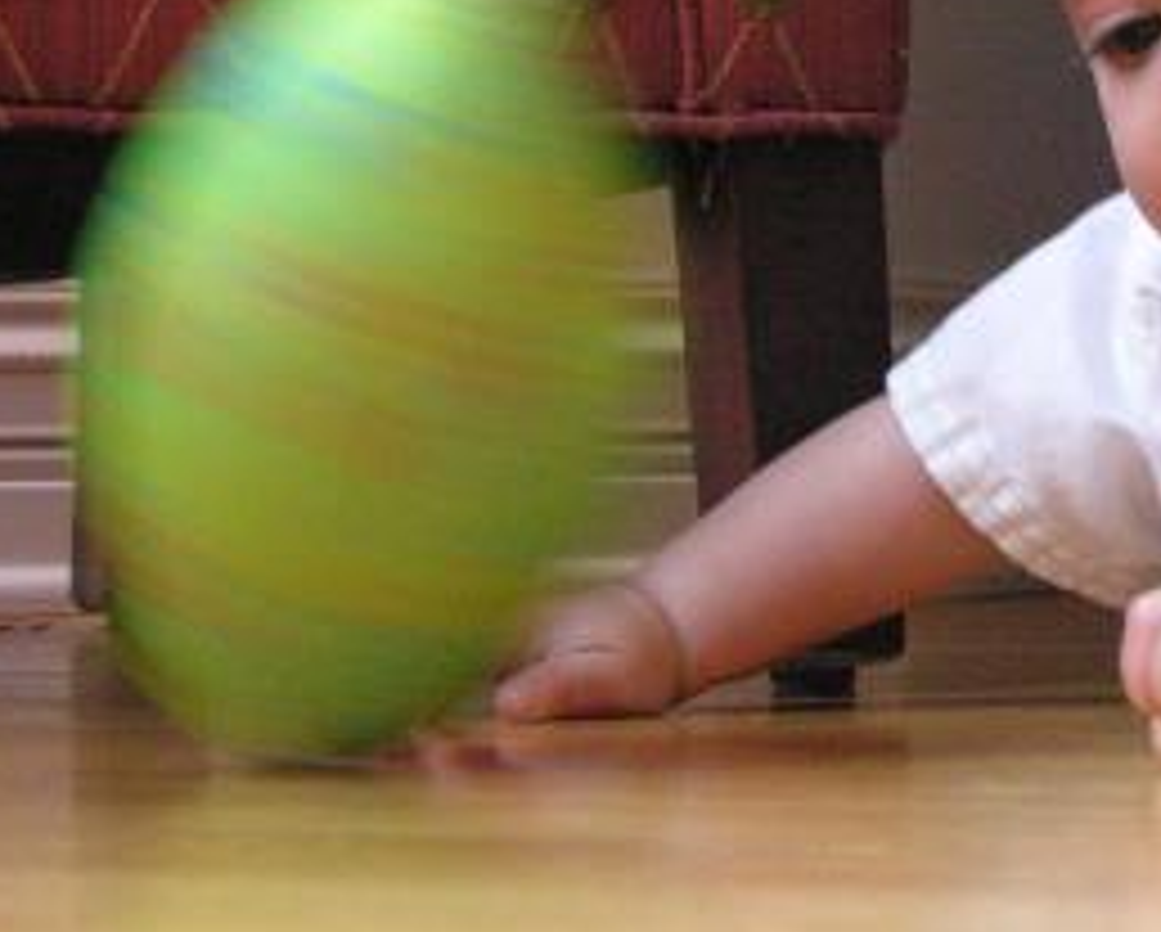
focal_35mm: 121
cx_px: 1094
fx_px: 4162
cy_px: 50
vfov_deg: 12.6
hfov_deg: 15.6
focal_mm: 12.7
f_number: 3.1
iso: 400
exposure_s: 1/22.4
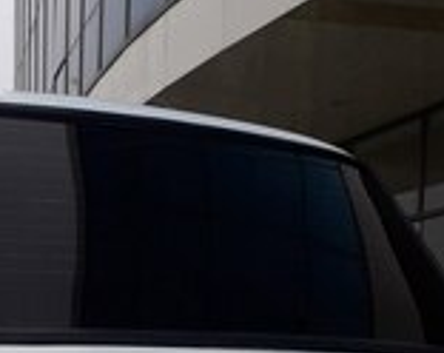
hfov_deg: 22.0
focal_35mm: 84
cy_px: 475
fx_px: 1101
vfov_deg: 17.0
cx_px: 0
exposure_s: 1/1271
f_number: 1.9
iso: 40
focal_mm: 3.6
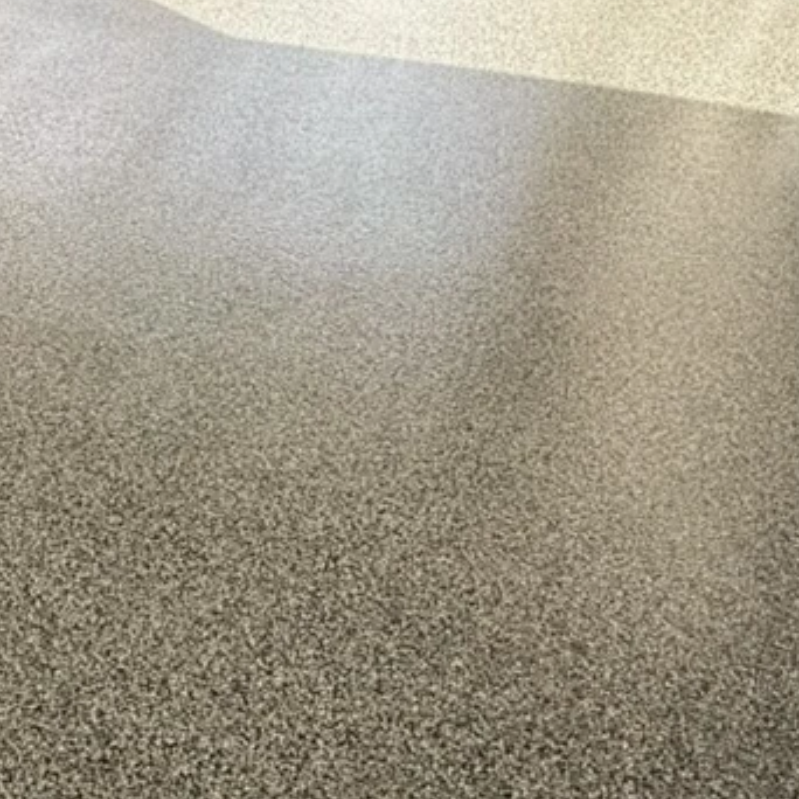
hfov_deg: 39.8
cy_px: 542
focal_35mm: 37
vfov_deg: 44.2
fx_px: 966
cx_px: 9
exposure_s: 1/233
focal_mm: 2.22
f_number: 2.2
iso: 64
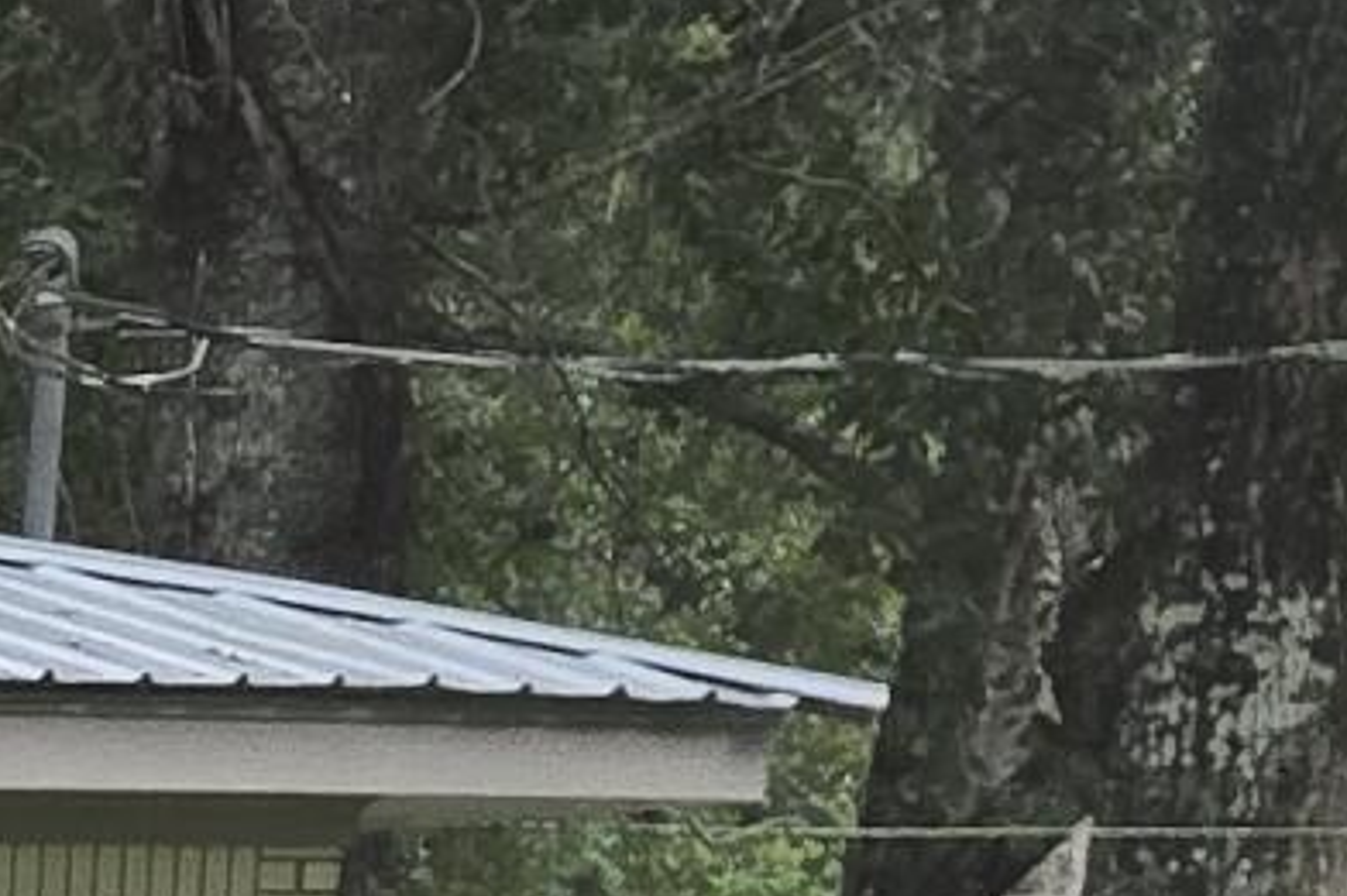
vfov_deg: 7.1
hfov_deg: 8.2
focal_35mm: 183
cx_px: -3484
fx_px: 6844
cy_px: 2032
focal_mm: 6.3
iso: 80
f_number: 1.7
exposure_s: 1/60
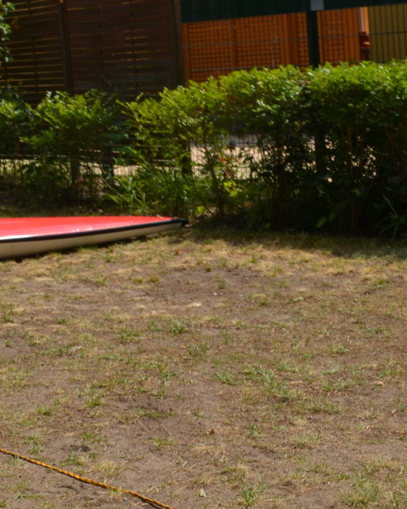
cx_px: -75
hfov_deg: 16.8
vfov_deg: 21.5
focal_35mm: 88
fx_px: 1325
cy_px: 112
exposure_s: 1/200
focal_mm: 22
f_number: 10
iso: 100
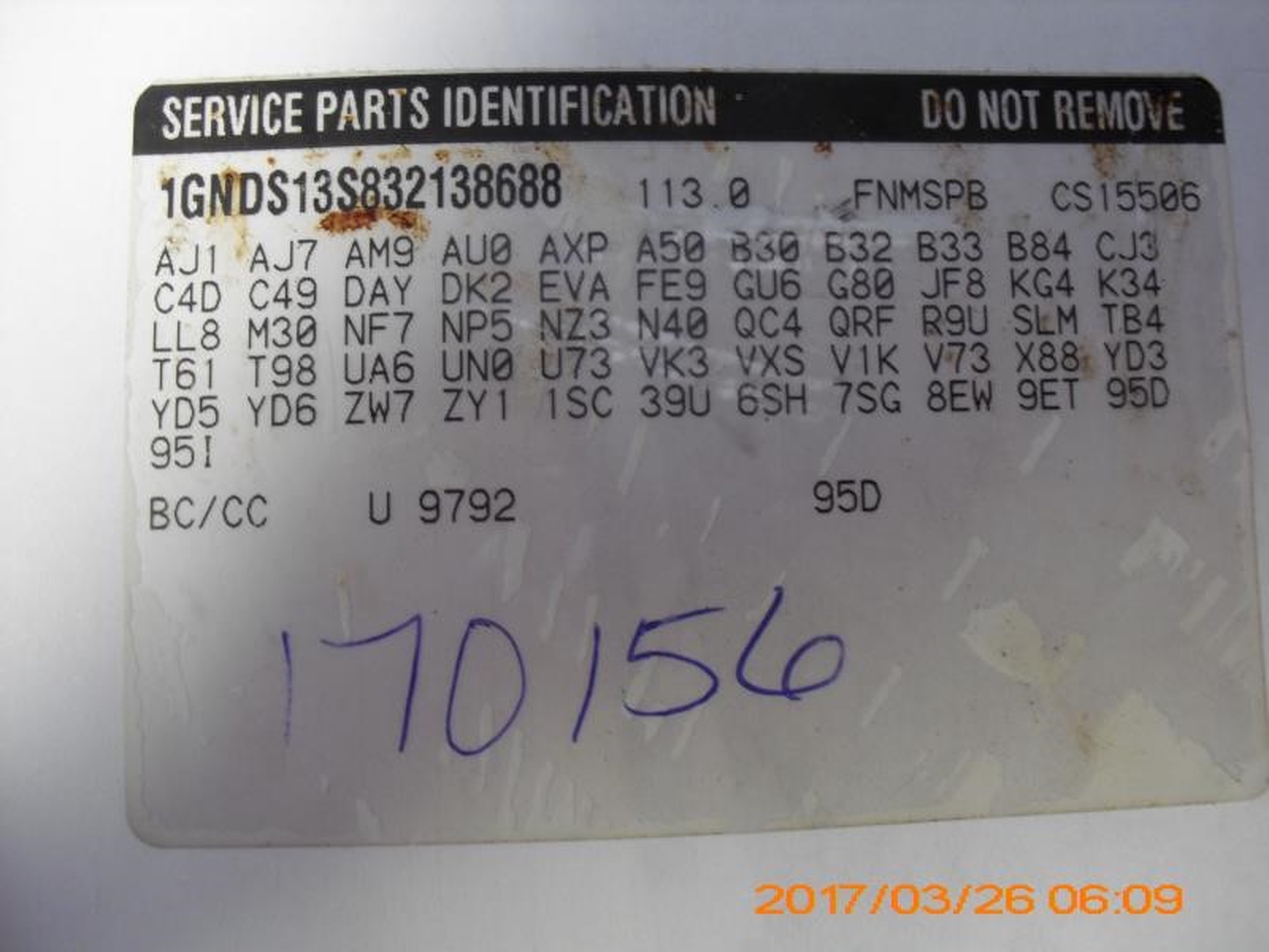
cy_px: 476
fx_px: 1320
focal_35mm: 36
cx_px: 634
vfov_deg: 39.7
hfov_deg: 51.4
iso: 200
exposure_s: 1/20
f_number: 3.1
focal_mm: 6.3
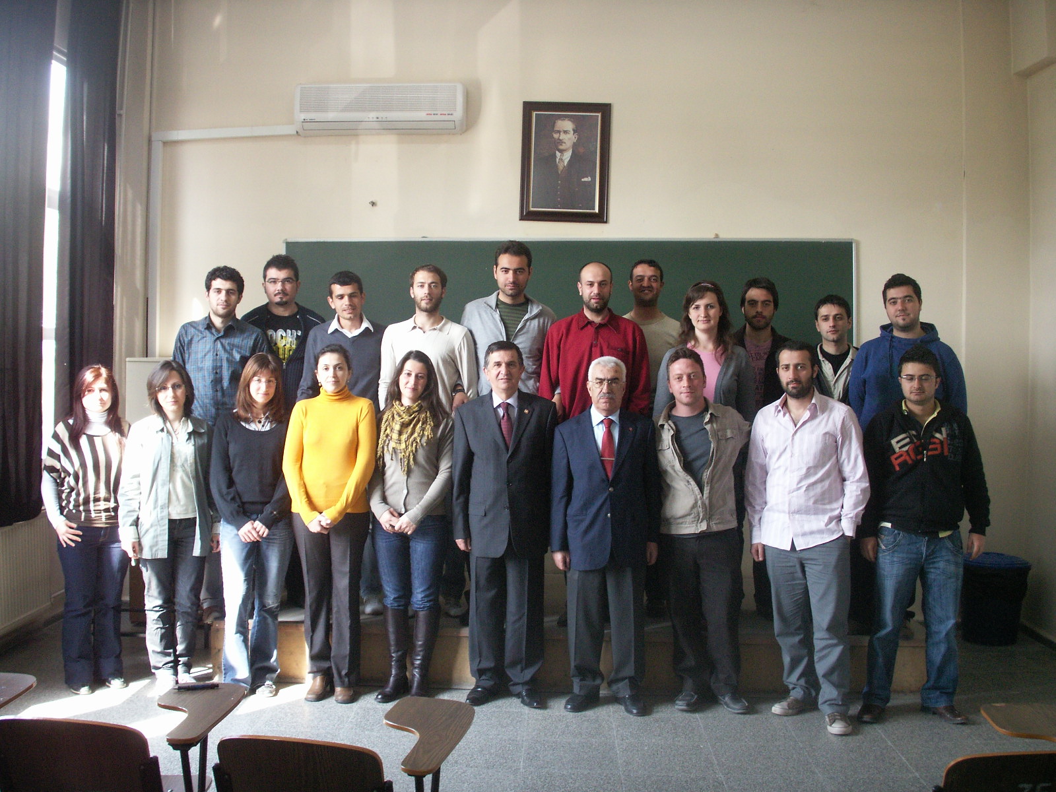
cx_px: 528
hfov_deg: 50.1
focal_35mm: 37
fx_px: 1129
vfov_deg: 38.7
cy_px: 396
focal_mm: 7.7
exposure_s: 1/40
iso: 125
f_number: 3.5
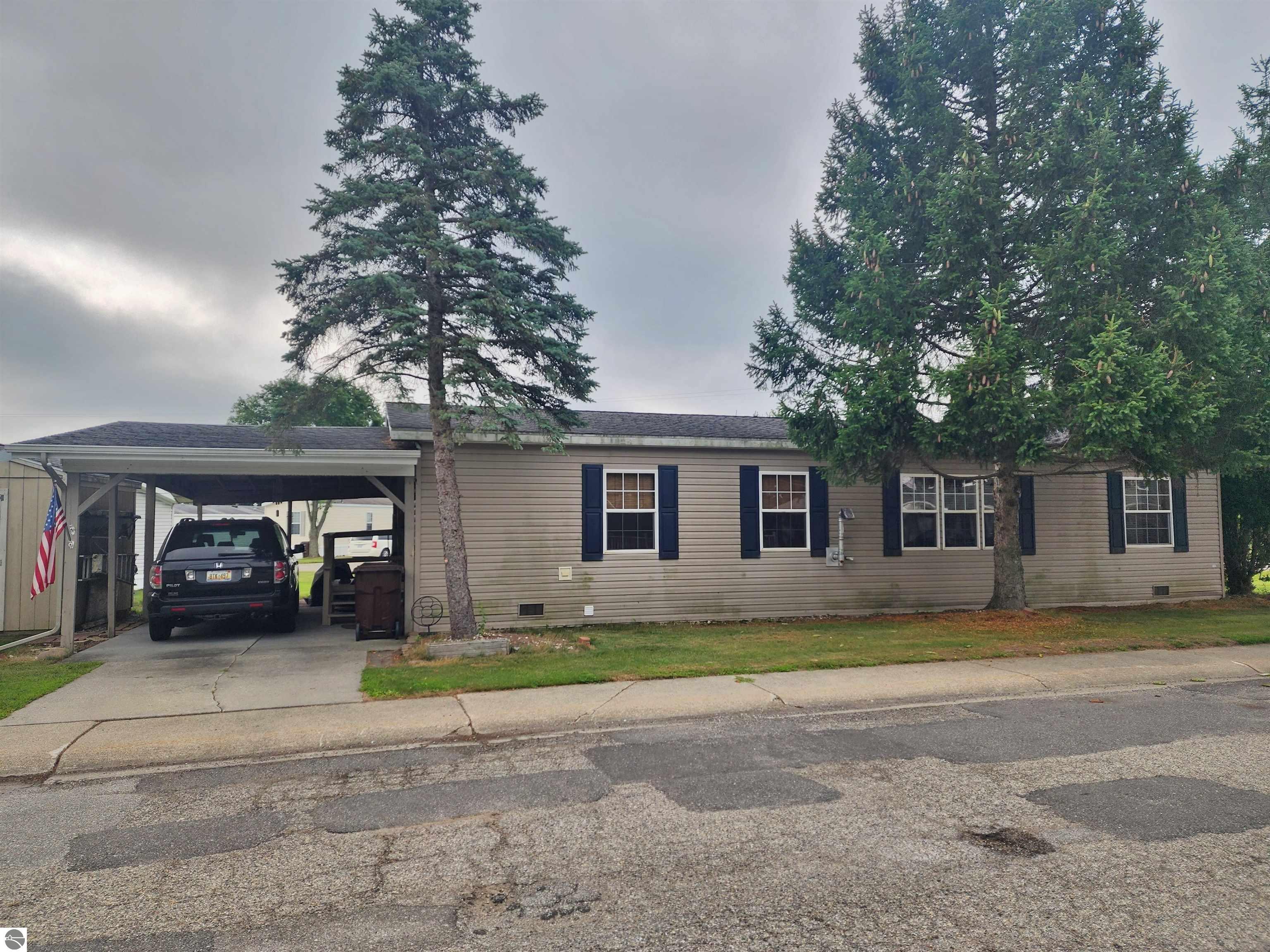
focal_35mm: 23
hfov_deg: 73.9
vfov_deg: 58.9
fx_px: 844
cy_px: 476
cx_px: 635
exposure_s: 1/647
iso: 12
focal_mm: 6.4
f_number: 1.8
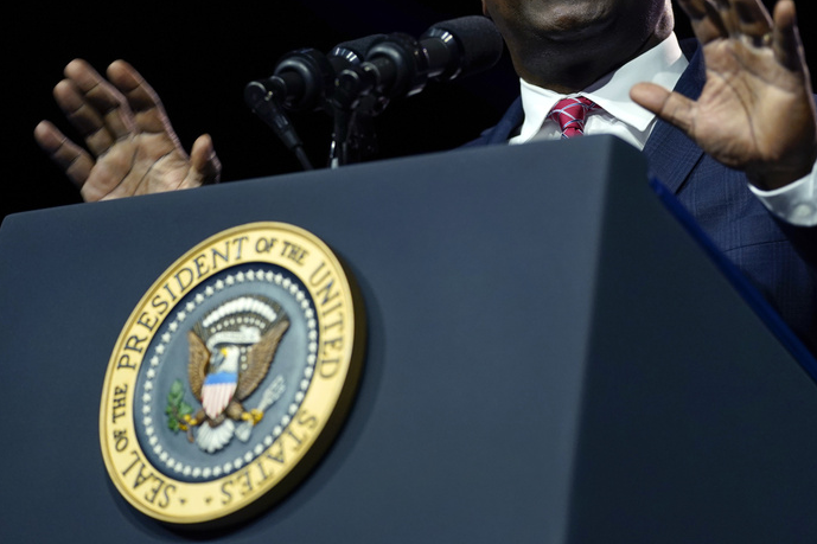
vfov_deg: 8.2
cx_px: 572
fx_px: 3812
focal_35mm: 168
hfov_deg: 12.2
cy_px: 162
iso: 2000
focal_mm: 113
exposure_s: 1/250
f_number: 2.8
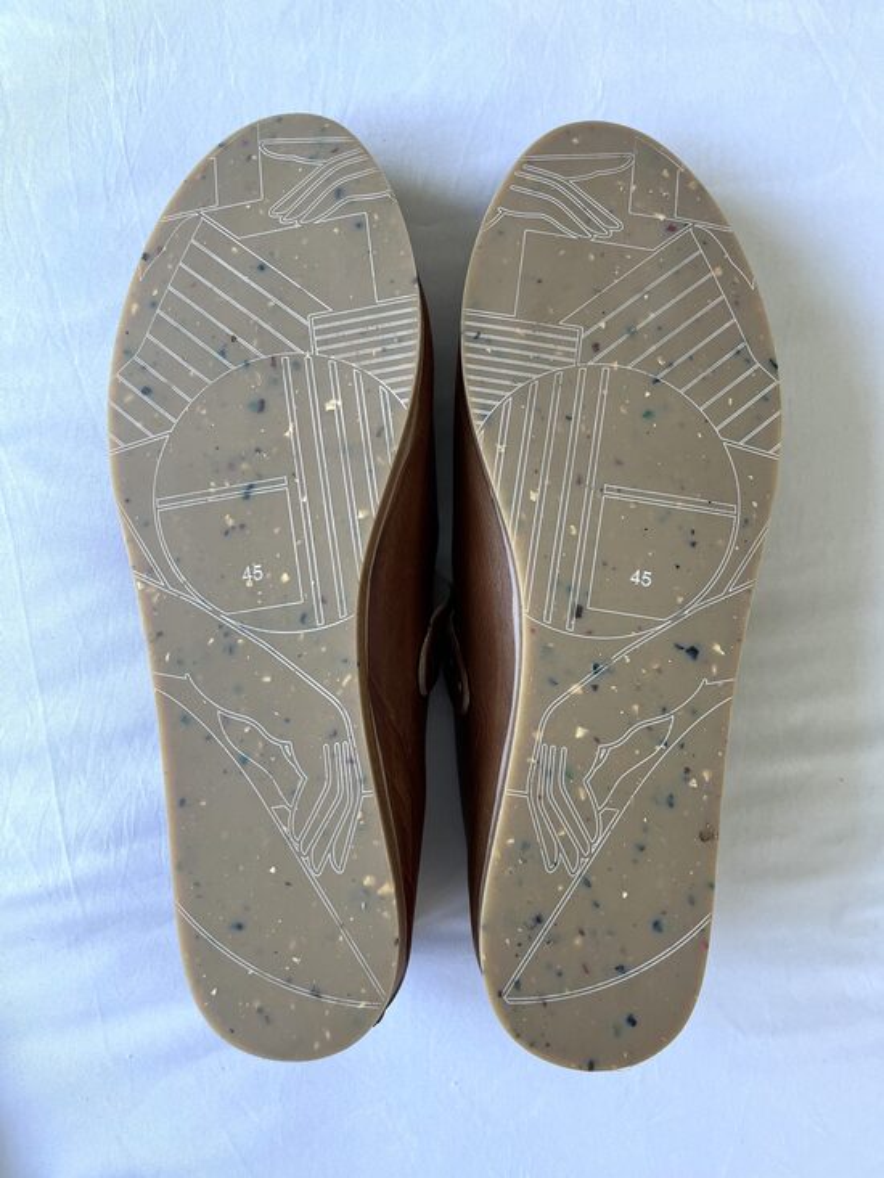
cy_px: 589
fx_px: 885
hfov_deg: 53.1
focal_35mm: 26
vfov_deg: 67.3
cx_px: 442
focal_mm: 5.1
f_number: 1.6
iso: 125
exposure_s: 1/121
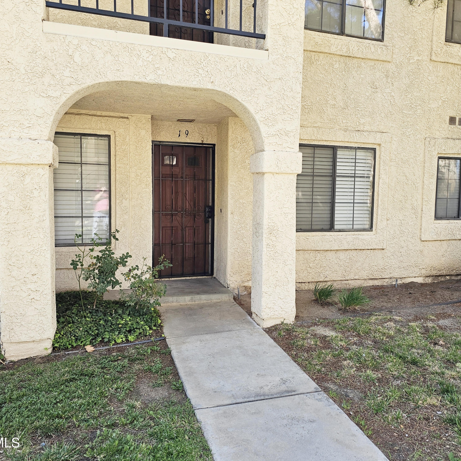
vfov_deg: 57.3
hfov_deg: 57.1
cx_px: 261
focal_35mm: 28
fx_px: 422
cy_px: 226
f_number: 1.7
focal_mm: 6.3
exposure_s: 1/180
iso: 32
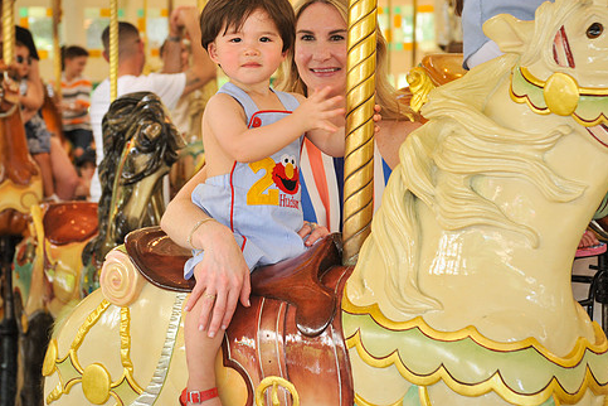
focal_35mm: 84
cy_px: 177
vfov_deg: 16.3
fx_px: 1419
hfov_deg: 24.2
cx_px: 286
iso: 1250
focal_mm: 70
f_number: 5.6
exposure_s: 1/160
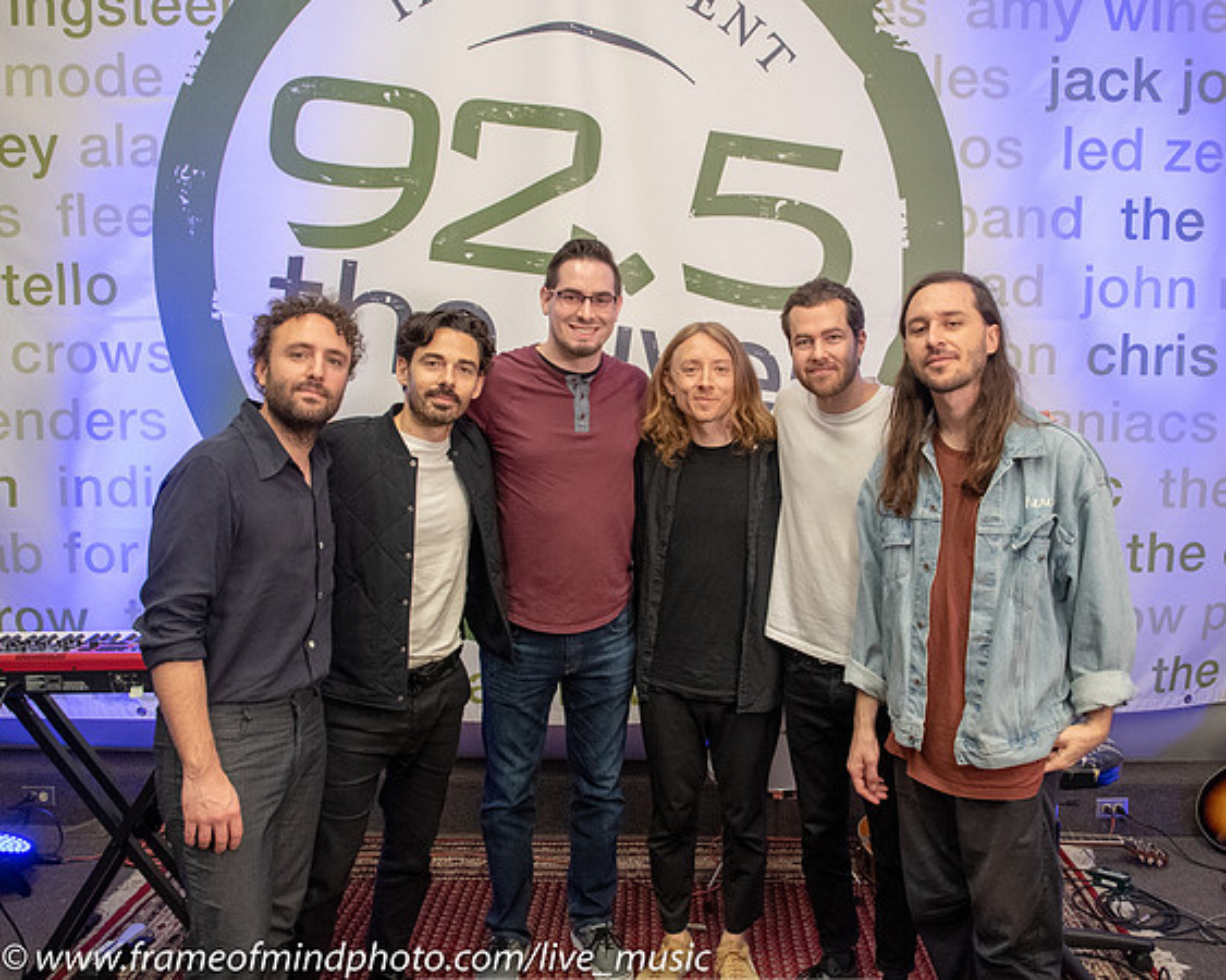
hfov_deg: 55.9
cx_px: 687
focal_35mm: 32
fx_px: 1151
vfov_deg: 46.1
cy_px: 473
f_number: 4.5
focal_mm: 18
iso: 2000
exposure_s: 1/125
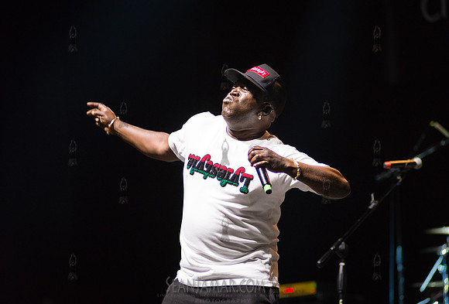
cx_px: 239
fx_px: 1790
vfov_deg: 9.7
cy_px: 159
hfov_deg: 14.3
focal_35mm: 143
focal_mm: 135
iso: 4000
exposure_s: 1/320
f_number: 2.8
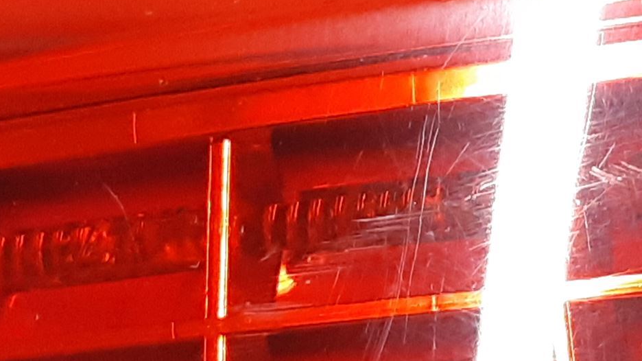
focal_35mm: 62
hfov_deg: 32.1
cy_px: 319
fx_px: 1055
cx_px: 587
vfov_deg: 19.1
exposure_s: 1/50
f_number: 1.7
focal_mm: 3.93
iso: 250
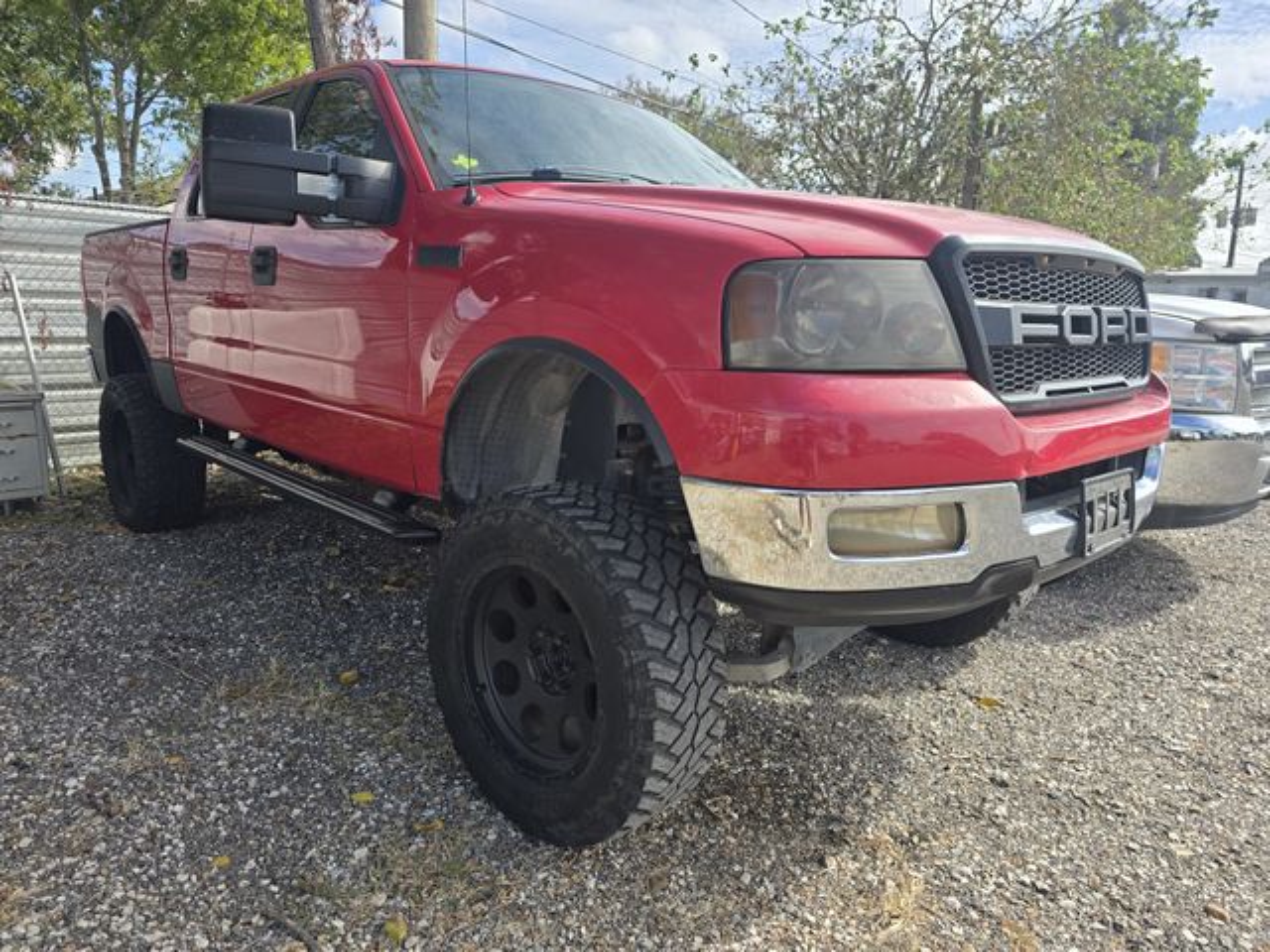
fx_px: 844
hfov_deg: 73.9
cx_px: 635
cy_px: 476
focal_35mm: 23
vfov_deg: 58.9
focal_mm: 6.3
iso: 12
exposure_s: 1/497
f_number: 1.7
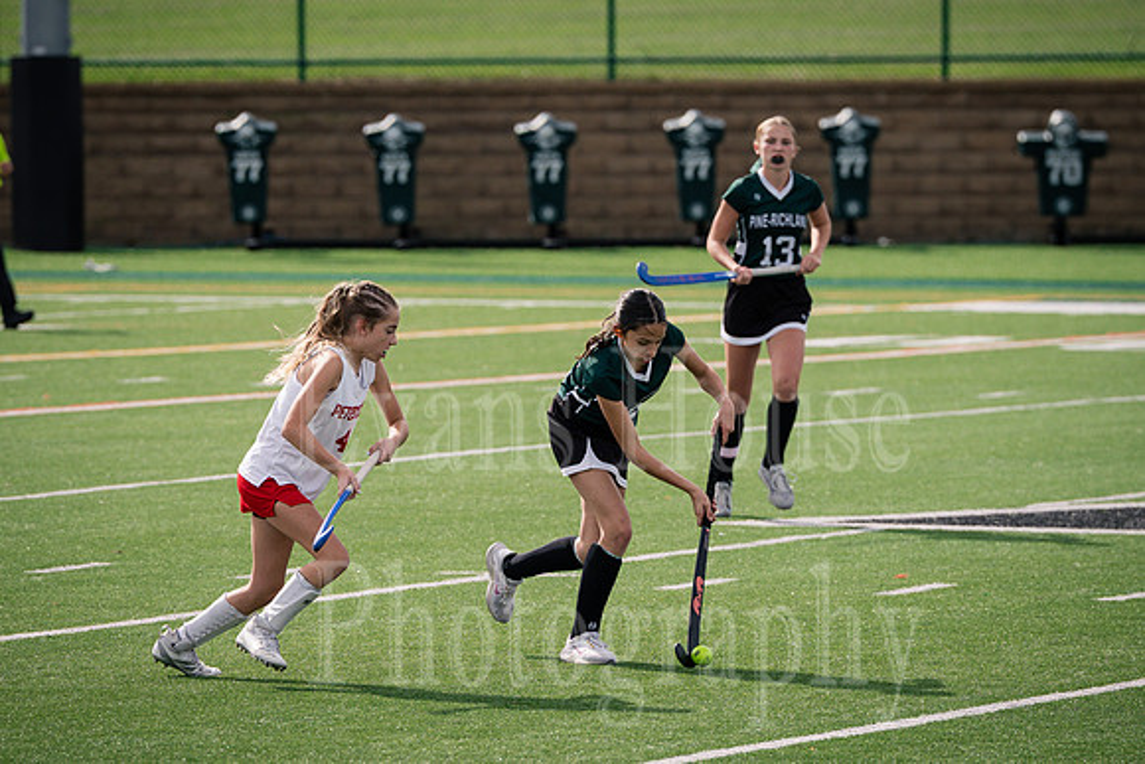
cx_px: 613
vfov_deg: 4.4
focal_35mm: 316
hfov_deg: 6.5
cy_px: 438
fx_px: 10039
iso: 200
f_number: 4
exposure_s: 1/2000
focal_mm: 200
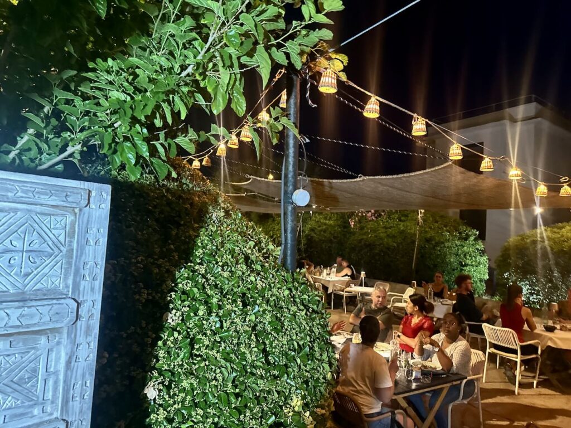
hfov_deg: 71.6
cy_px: 214
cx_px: 286
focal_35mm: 24
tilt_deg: +3.3
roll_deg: -2.0
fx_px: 396
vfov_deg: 56.8
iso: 800
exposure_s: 1/25
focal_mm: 6.86
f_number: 1.78
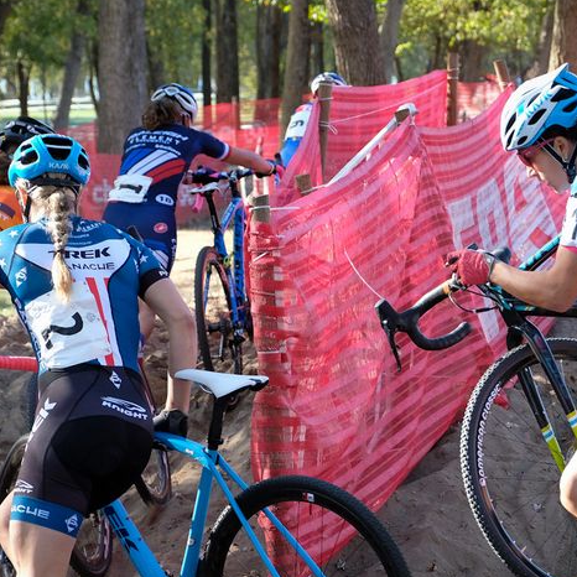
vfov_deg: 12.1
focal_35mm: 144
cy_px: 360
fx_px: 2716
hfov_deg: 12.1
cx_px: 348
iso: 1600
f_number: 4.5
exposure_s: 1/1000
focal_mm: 51.6
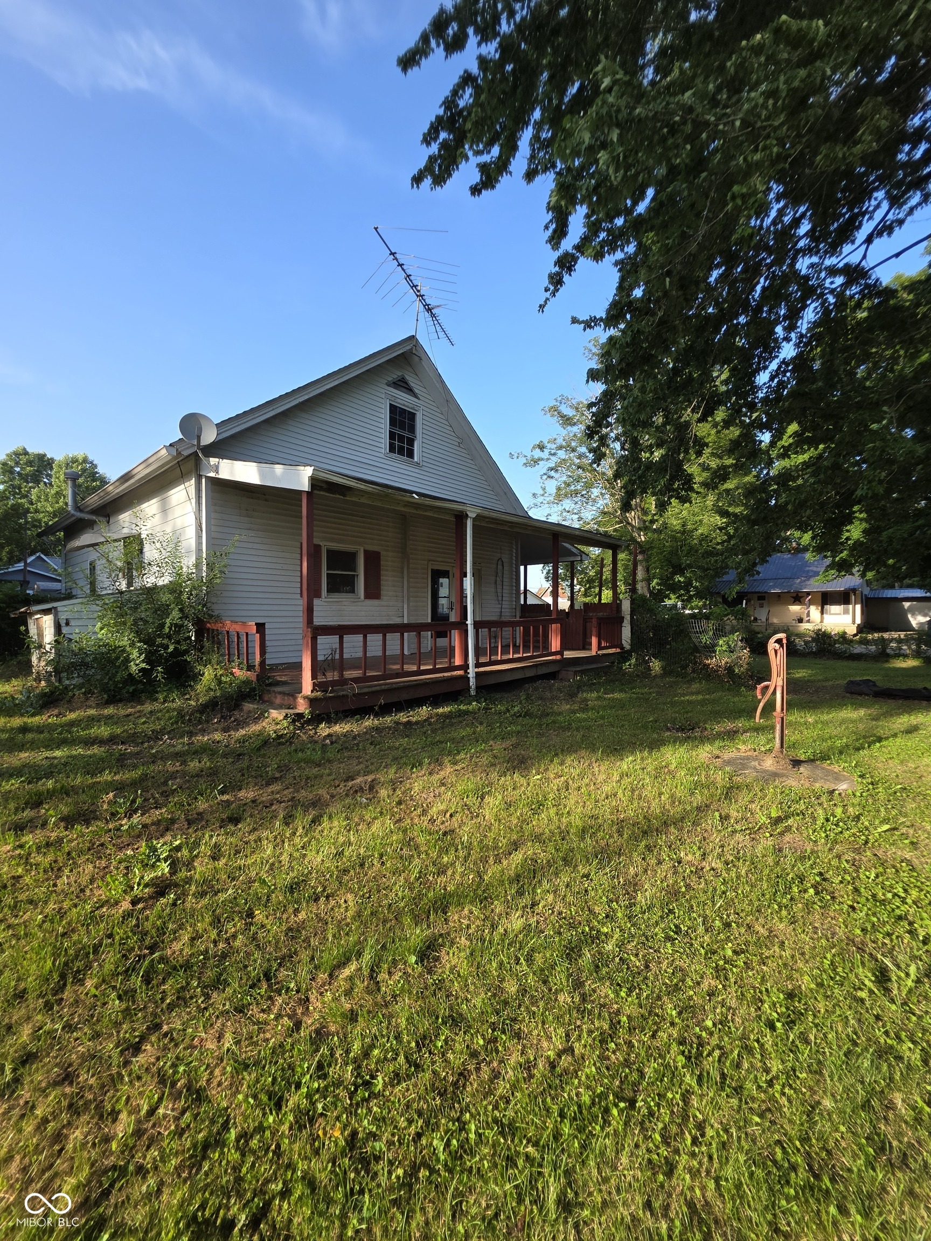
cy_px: 620
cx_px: 466
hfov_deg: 89.9
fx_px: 466
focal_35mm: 13
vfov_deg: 106.2
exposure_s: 1/481
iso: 40
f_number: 1.9
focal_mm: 2.2
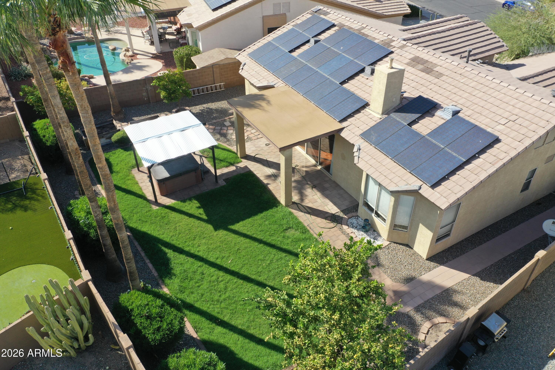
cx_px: 278
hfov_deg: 65.5
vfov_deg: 46.4
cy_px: 185
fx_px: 432
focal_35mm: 28
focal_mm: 10.26
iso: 100
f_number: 5.6
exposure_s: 1/320
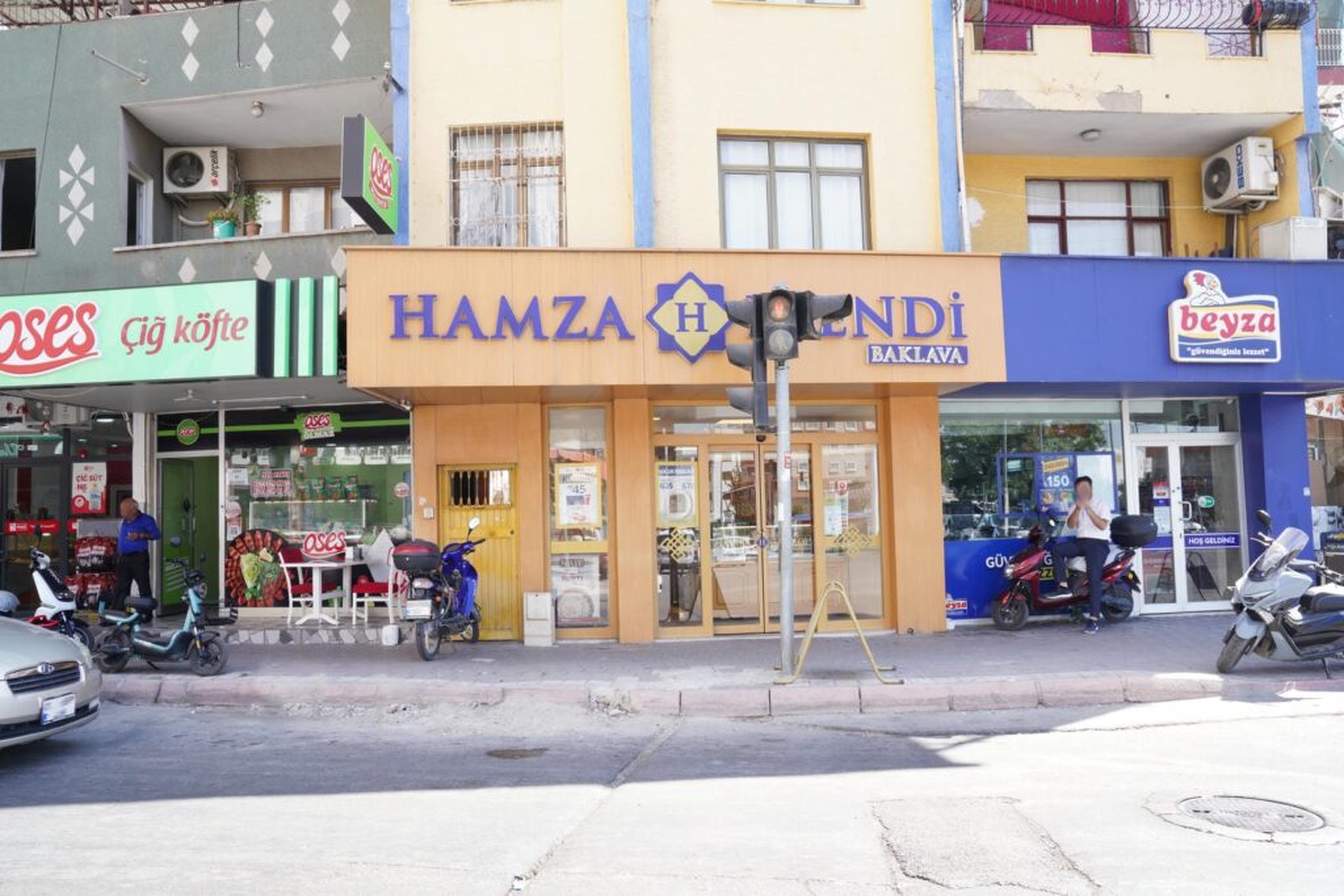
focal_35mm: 29
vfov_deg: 45.0
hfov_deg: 63.7
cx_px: 672
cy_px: 448
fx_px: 1083
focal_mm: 29
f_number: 10
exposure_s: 1/100
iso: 500
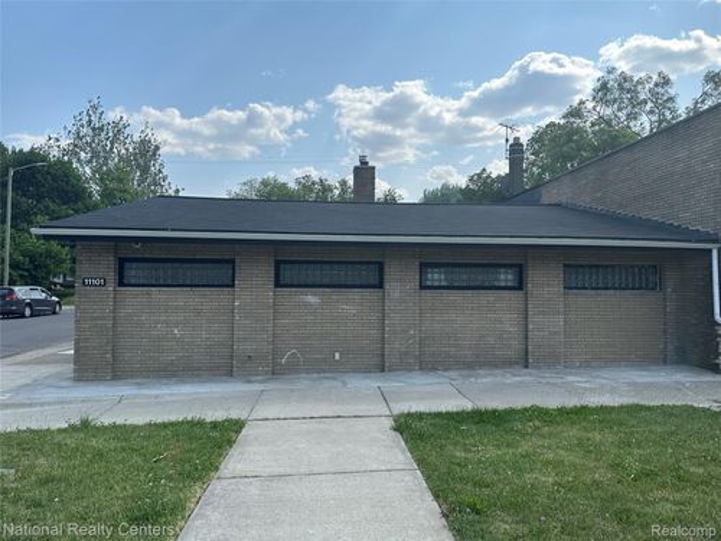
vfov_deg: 56.8
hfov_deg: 71.6
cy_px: 270
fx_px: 500
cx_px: 360
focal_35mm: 24
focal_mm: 6.86
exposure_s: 1/5000
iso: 80
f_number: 1.78
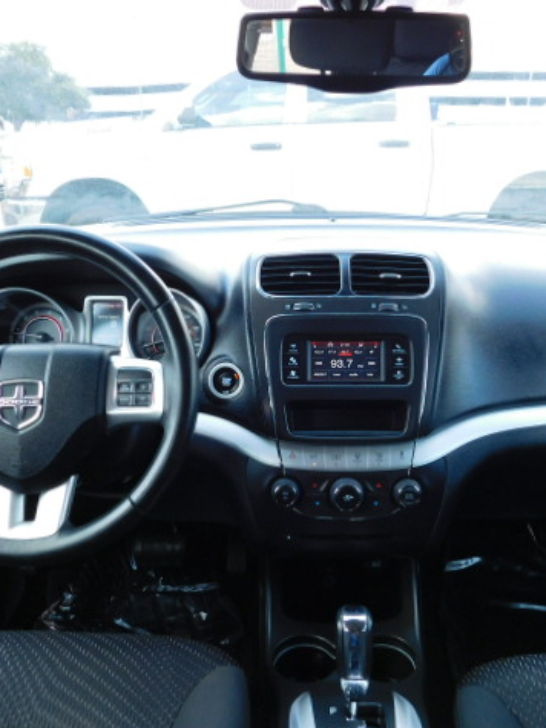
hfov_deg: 45.4
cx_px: 298
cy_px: 365
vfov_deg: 58.4
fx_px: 652
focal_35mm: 31
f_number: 3
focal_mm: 4
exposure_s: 1/100
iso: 125
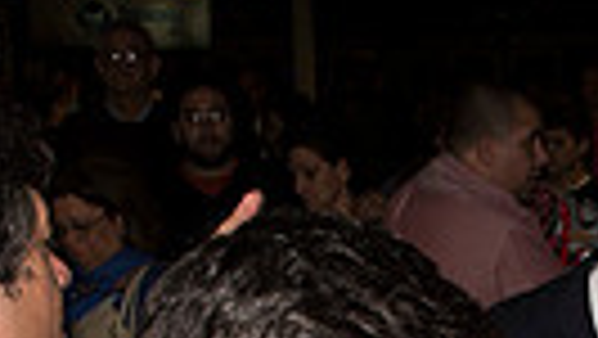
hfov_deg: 17.9
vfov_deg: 10.0
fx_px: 1745
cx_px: 823
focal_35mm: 110
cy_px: 741
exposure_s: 1/160
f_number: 6.3
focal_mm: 24
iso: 500
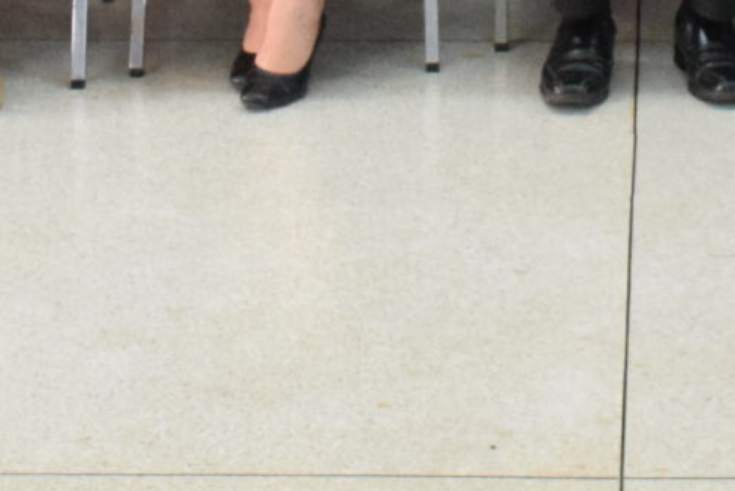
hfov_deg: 11.9
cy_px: -703
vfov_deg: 7.5
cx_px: 620
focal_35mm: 172
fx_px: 3514
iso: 4000
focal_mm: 22
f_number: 5.6
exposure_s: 1/90
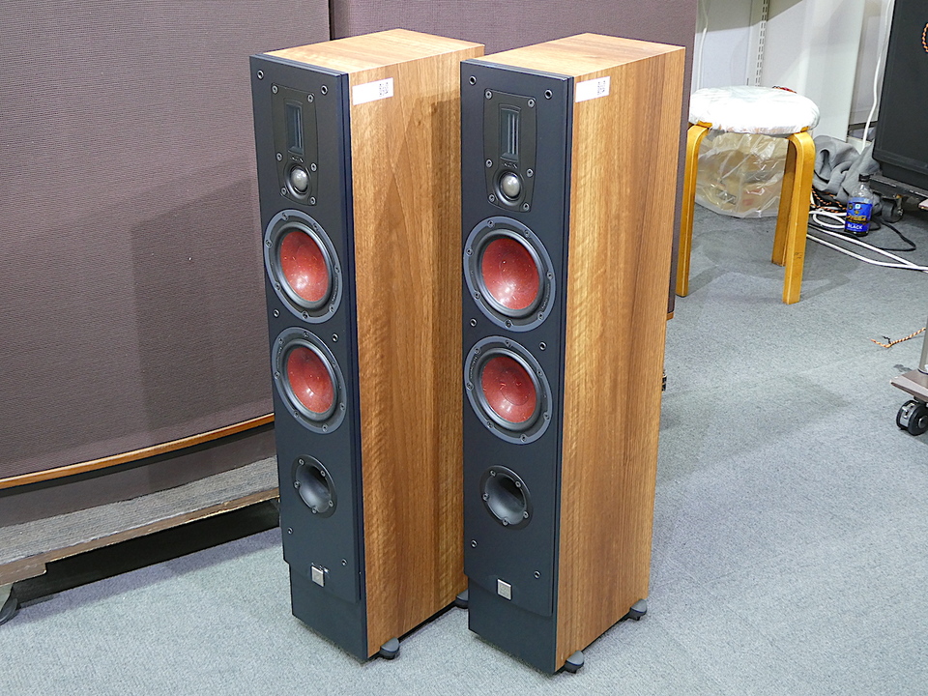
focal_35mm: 44
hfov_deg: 42.9
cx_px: 464
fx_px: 1180
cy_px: 348
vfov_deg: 32.9
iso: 200
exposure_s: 1/2
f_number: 3.9
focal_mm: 7.8
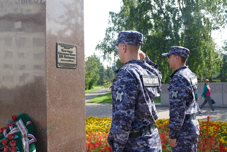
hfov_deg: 43.6
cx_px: 114
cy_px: 76
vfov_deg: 29.9
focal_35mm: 45
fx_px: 284
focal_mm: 16.24
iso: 125
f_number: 3.2
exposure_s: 1/640
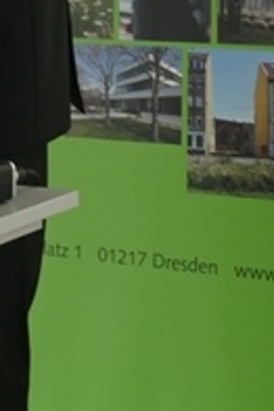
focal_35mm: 153
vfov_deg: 12.9
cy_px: -136
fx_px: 1750
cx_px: -99
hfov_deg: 8.8
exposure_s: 1/80
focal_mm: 17
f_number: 3.3
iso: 400
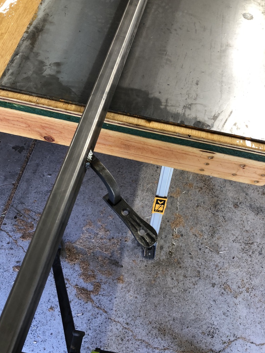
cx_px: 130
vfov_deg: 61.7
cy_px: 177
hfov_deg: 48.2
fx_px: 296
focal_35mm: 29
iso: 32
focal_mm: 4
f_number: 1.8
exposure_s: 1/30
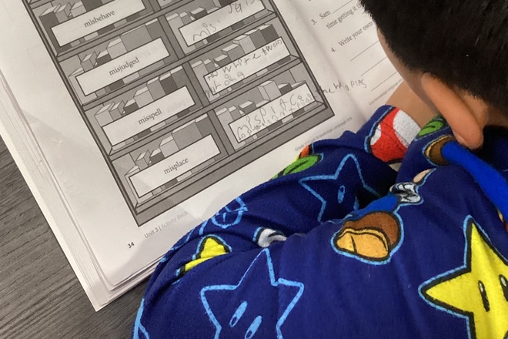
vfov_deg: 25.9
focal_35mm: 50
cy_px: 17
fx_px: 706
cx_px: 250
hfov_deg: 39.6
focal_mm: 3.3
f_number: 2.4
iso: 160
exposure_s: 1/60
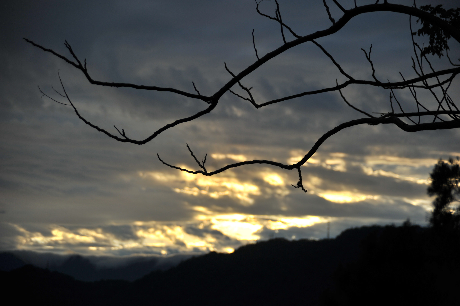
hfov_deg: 19.5
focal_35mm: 105
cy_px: 153
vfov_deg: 13.0
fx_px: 1341
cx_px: 230
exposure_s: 1/1600
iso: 200
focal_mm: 105
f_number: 4.5
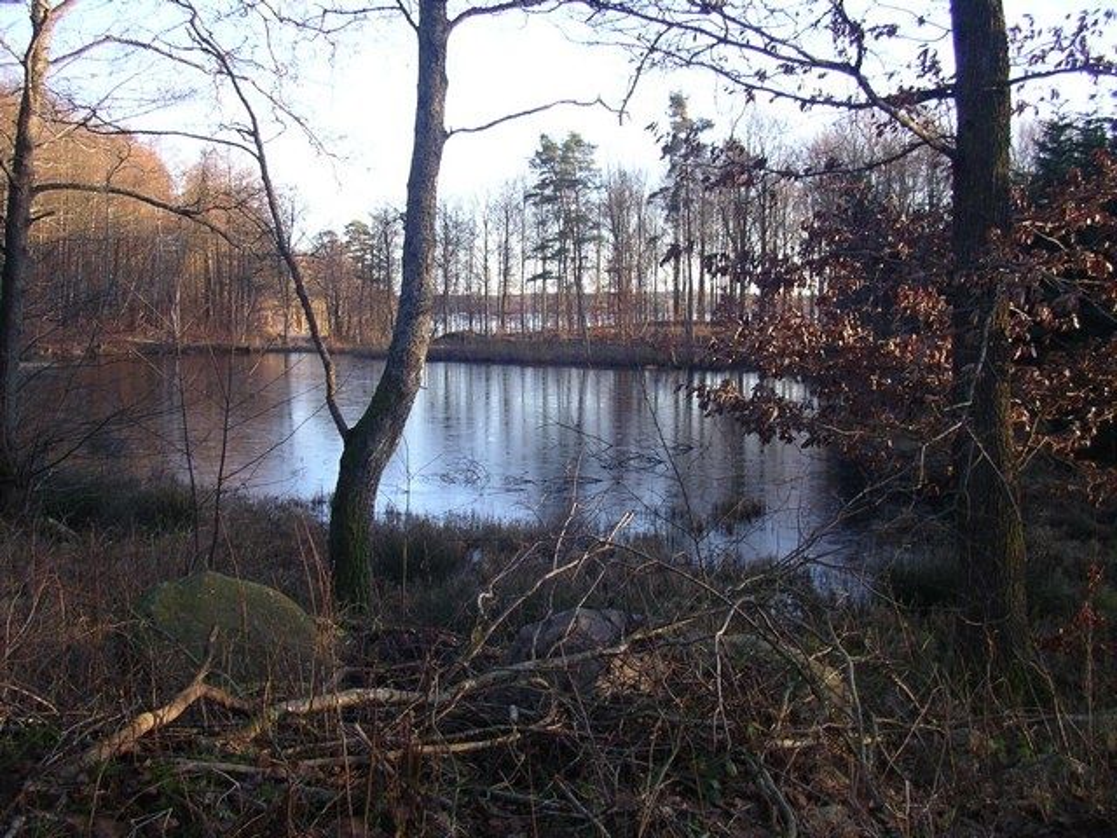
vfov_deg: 38.7
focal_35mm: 37
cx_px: 558
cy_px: 419
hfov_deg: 50.1
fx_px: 1194
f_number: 2.8
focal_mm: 5.7
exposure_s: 1/80
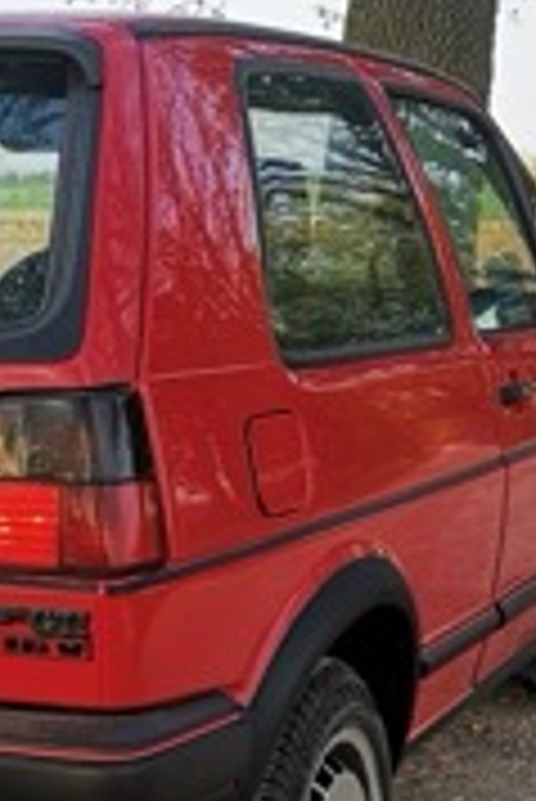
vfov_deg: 19.9
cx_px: -27
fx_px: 2251
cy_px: 702
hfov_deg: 13.4
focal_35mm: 101
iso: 50
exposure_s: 1/227
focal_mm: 5.58
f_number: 1.8
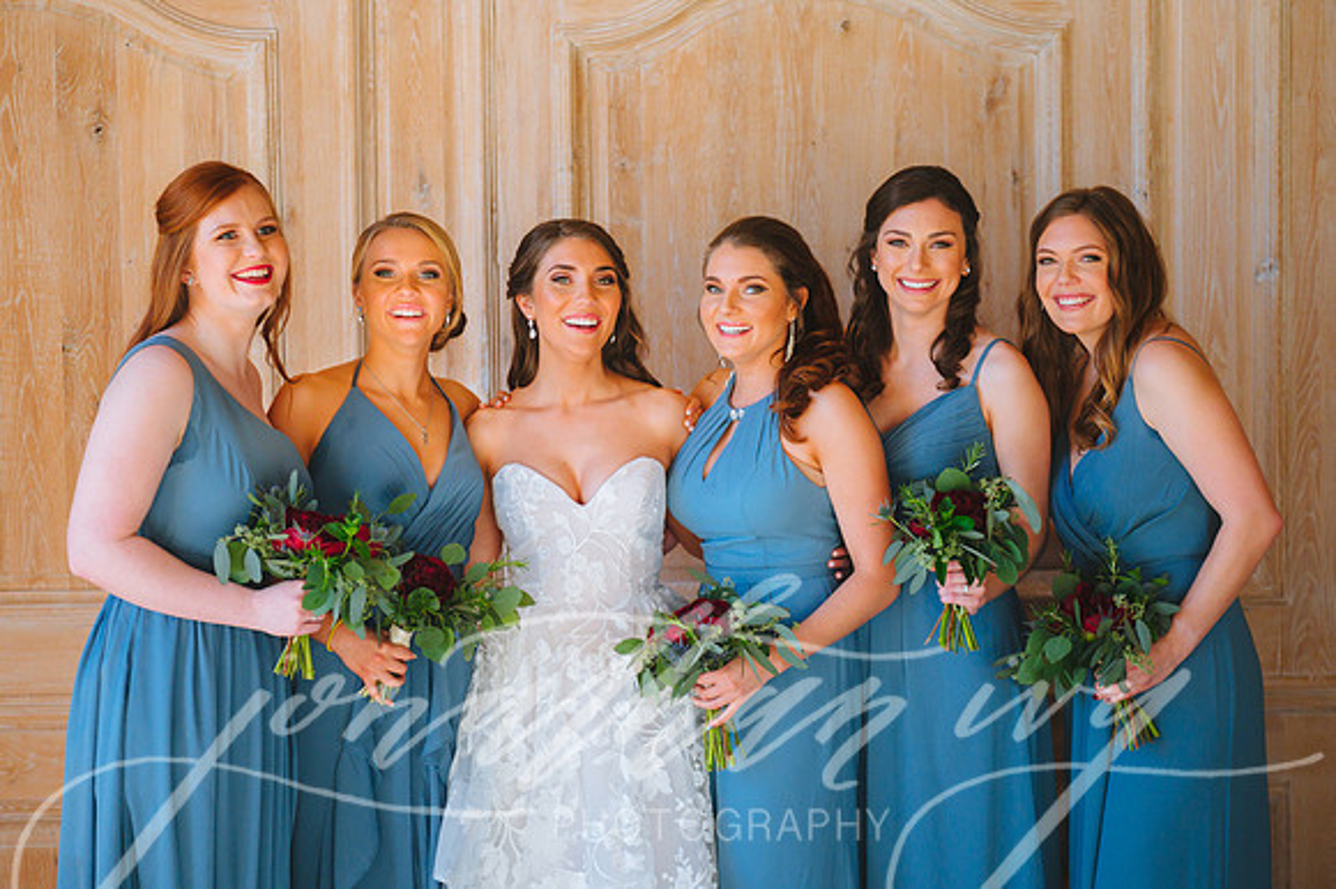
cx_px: 668
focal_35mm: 70
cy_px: 444
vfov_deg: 19.4
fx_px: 2596
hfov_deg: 28.9
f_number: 2.8
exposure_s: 1/800
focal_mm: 70
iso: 1600
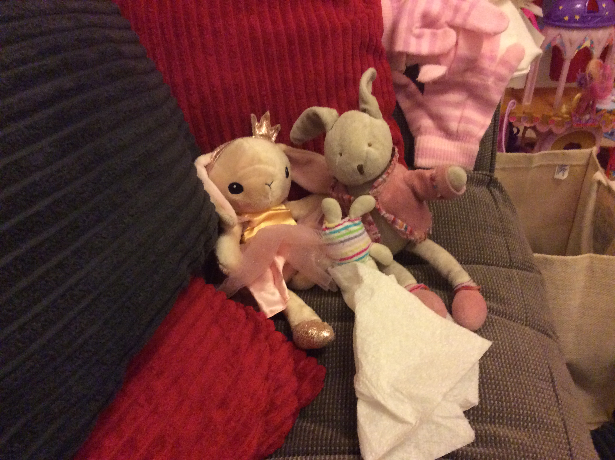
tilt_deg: -34.8
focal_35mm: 32
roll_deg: +3.1
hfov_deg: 56.9
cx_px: 308
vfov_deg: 44.1
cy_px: 230
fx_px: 568
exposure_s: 1/17
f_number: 2.4
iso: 400
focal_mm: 3.3
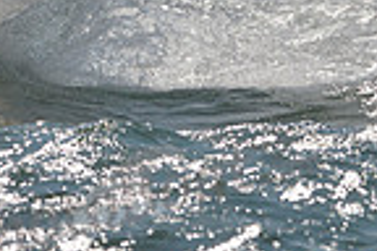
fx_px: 8409
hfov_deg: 2.6
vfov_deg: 1.7
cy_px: -166
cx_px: -181
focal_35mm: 803
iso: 280
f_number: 8
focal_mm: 200
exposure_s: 1/2000
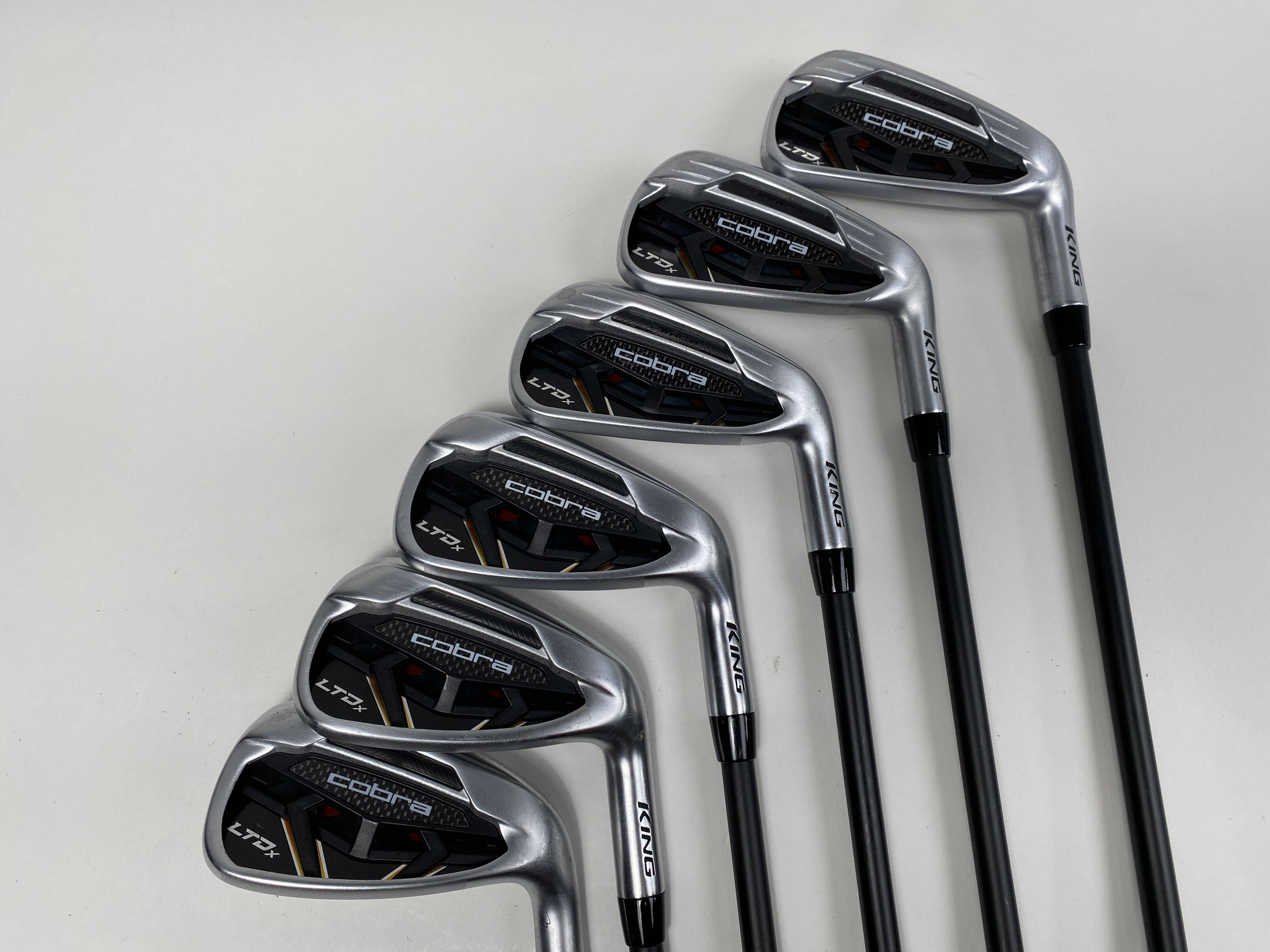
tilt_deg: -78.9
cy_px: 476
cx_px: 635
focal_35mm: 26
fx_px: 954
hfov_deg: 67.3
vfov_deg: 53.1
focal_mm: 4.25
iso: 32
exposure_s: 1/354
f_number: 1.8
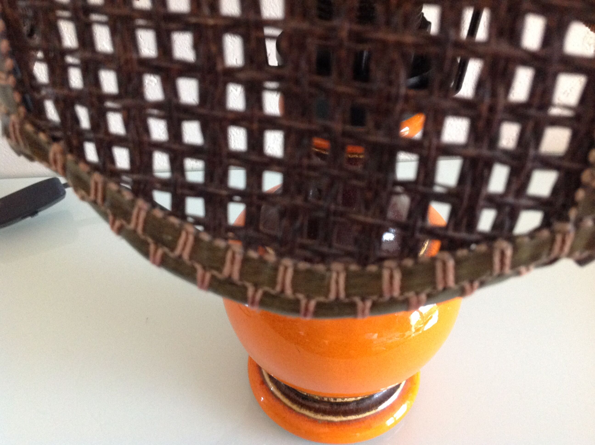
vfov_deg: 40.6
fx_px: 601
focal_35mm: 35
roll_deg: -0.8
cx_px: 298
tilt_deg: -40.6
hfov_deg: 52.7
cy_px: 222
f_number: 2.4
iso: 400
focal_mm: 4.28
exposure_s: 1/15
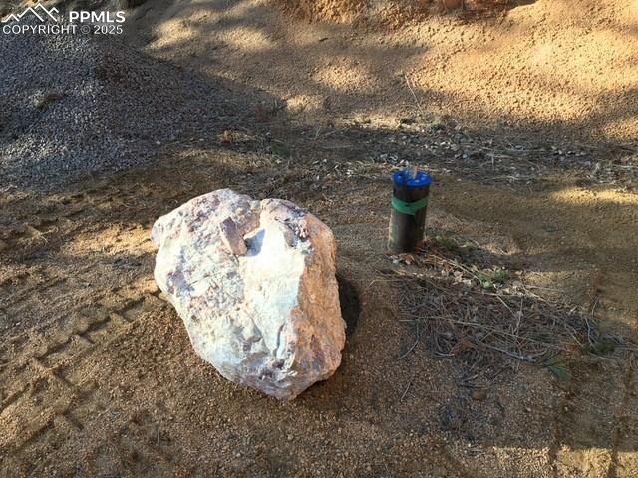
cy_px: 239
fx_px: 534
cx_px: 319
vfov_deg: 48.2
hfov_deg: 61.7
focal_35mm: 29
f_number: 2.2
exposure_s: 1/142
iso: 25
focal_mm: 4.15
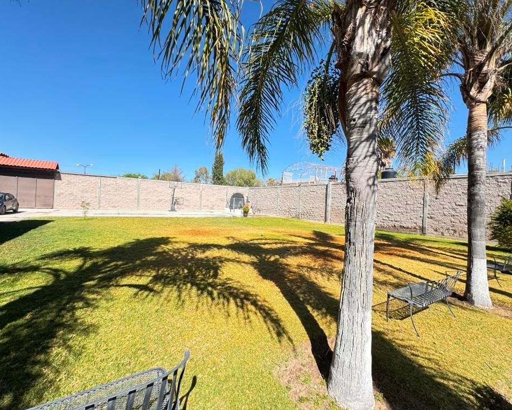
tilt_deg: +0.1
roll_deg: -0.1
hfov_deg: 96.8
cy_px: 202
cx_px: 257
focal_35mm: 15
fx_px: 227
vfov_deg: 84.0
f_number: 2.2
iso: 50
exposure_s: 1/899
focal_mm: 2.22
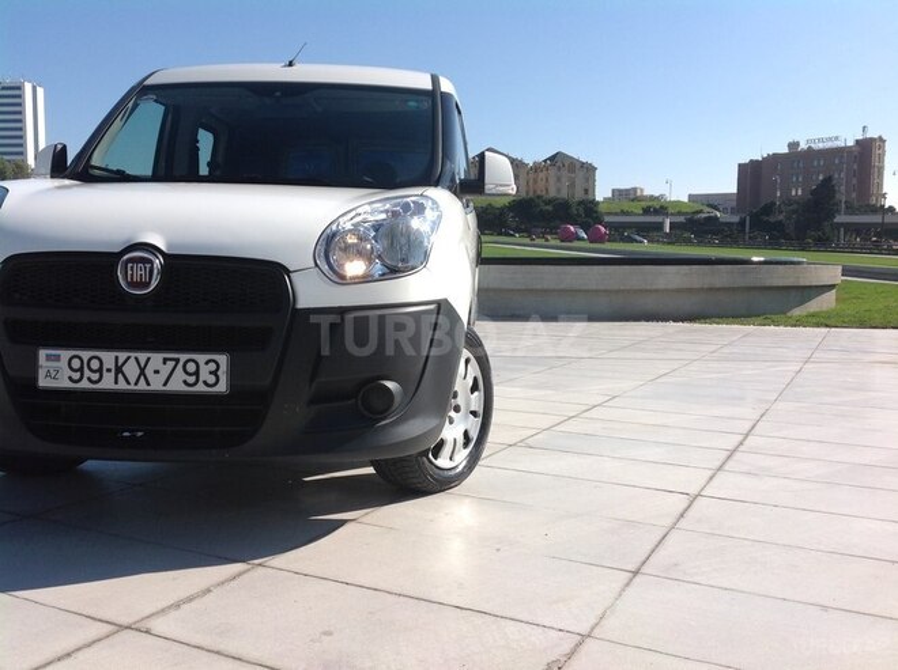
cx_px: 449
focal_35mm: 35
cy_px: 335
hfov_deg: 52.7
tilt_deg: -4.8
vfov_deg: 40.6
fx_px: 907
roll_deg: -1.3
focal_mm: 4.28
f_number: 2.4
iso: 50
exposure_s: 1/2016
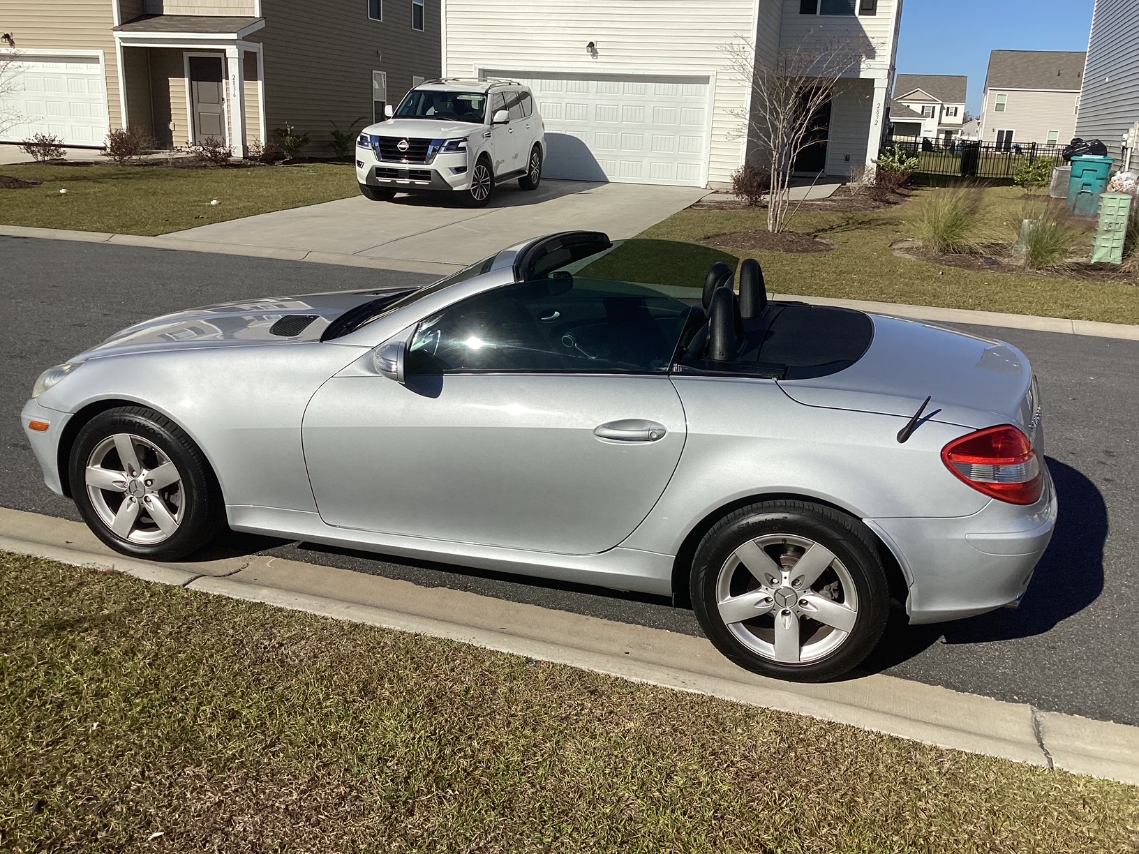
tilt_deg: -16.3
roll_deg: -2.2
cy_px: 427
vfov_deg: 45.4
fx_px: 1020
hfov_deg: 58.4
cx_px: 570
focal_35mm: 31
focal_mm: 3.3
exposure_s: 1/2717
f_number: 2.4
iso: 25
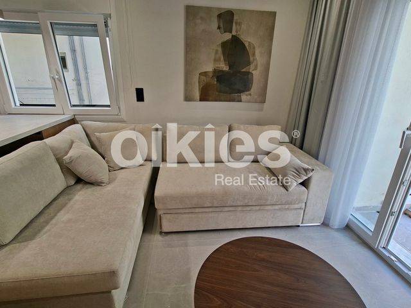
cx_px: 206
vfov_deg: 89.9
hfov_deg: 106.2
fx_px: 154
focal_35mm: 13
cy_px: 154
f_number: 2.2
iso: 40
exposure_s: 1/120
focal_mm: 1.74
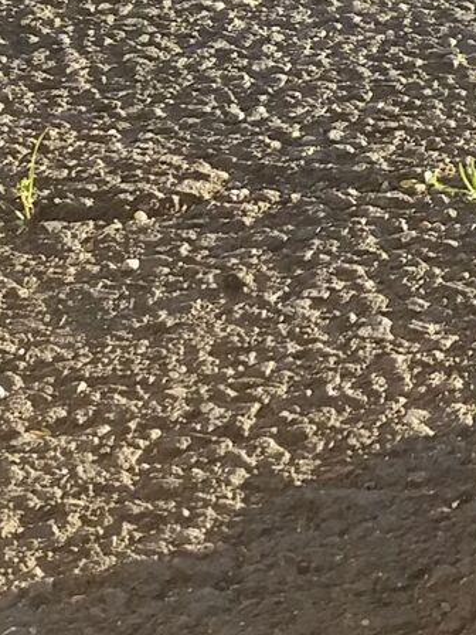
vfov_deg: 15.2
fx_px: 2292
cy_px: -147
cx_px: 969
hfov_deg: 10.8
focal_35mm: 125
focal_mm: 3.7
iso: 64
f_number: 1.9
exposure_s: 1/178
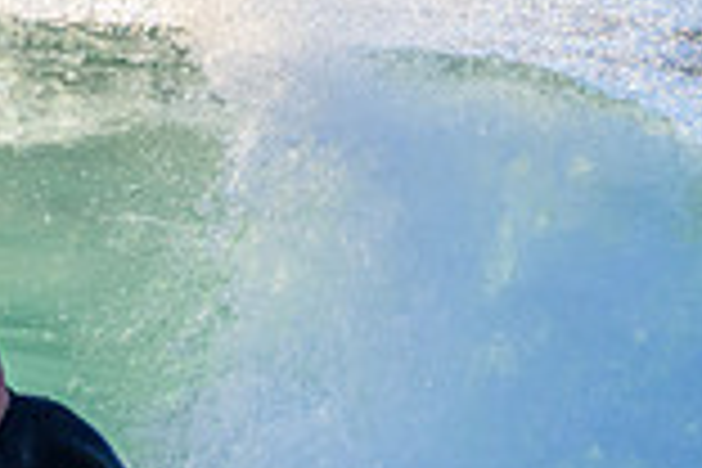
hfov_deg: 0.7
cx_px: -328
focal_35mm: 2783
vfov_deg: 0.5
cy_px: 574
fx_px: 54264
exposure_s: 1/1600
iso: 720
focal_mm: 500
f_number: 5.6
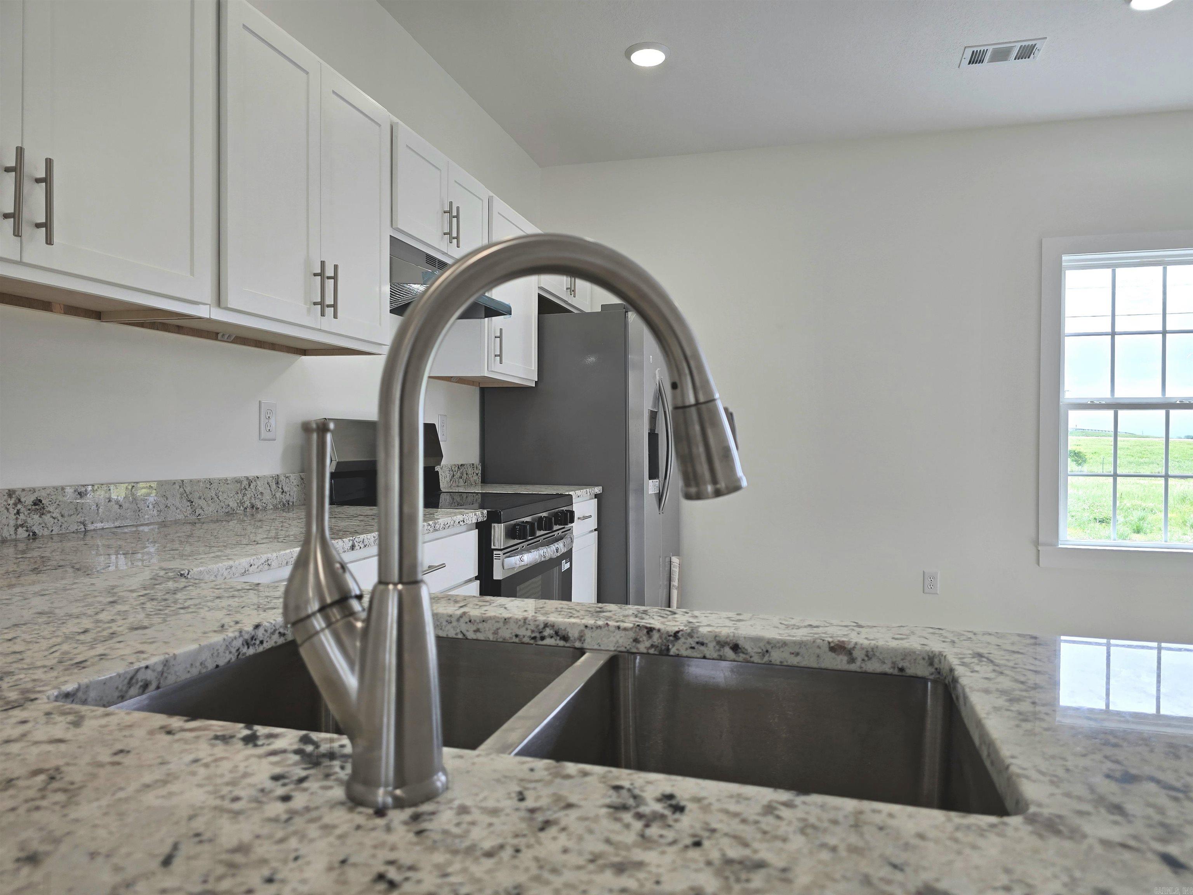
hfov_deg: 73.9
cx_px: 596
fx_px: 793
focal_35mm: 23
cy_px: 448
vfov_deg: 58.9
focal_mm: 6.3
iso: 12
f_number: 1.7
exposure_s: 1/130
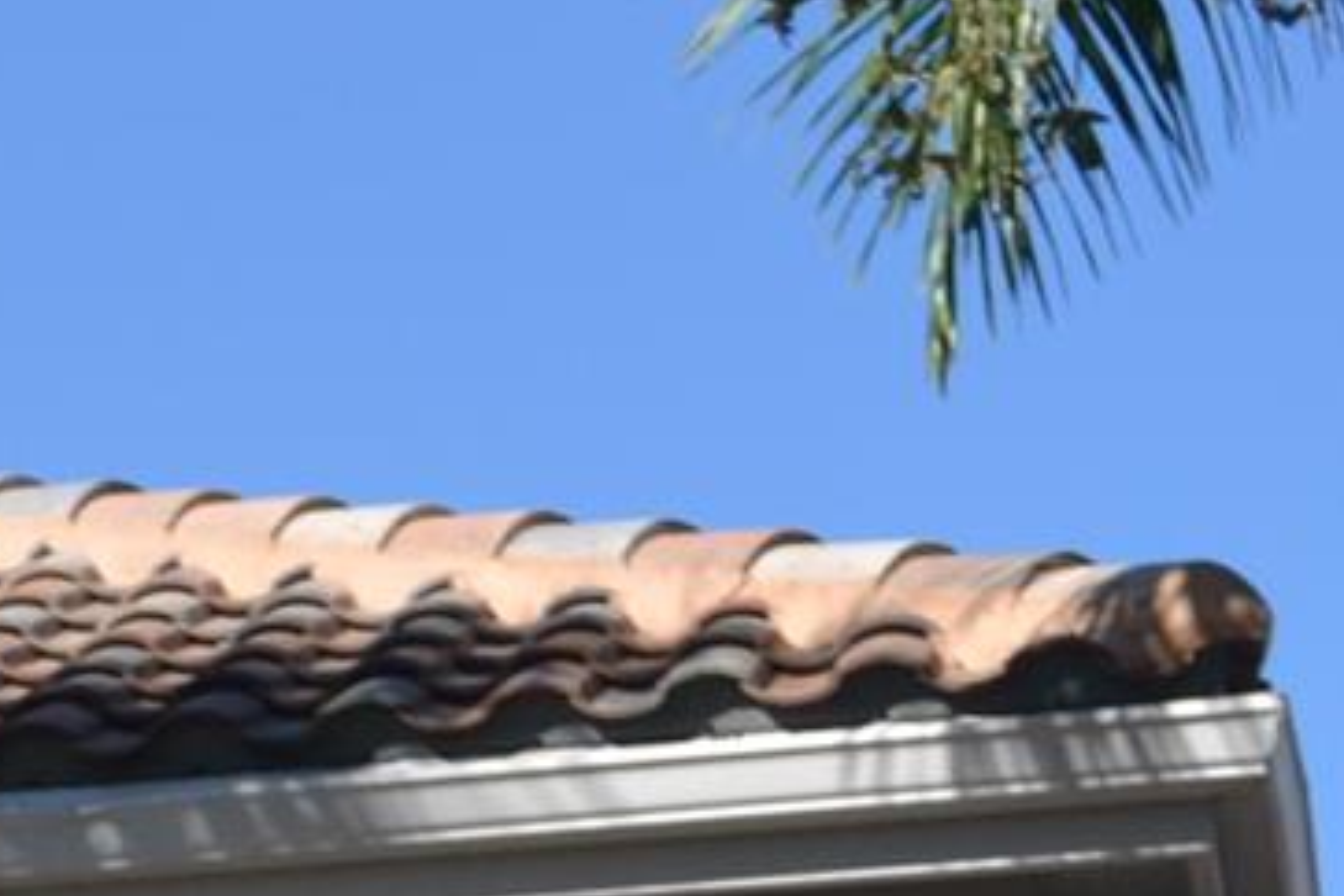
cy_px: 2046
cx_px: -944
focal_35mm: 220
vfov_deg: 6.0
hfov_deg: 9.0
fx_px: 8213
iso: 100
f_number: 7.1
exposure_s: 1/200
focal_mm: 26
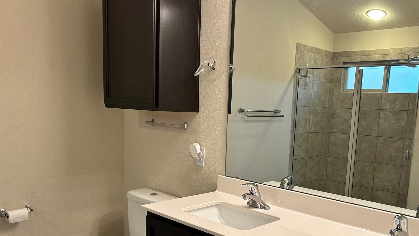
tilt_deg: -8.1
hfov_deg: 57.6
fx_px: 378
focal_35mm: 34
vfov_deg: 34.3
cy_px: 162
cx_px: 250
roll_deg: -2.9
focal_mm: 5.7
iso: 125
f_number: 1.5
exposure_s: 1/60
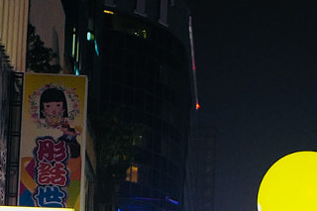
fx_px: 1232
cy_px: 409
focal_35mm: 140
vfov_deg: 9.2
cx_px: 332
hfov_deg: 14.4
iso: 640
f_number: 1.7
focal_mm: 28
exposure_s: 1/80
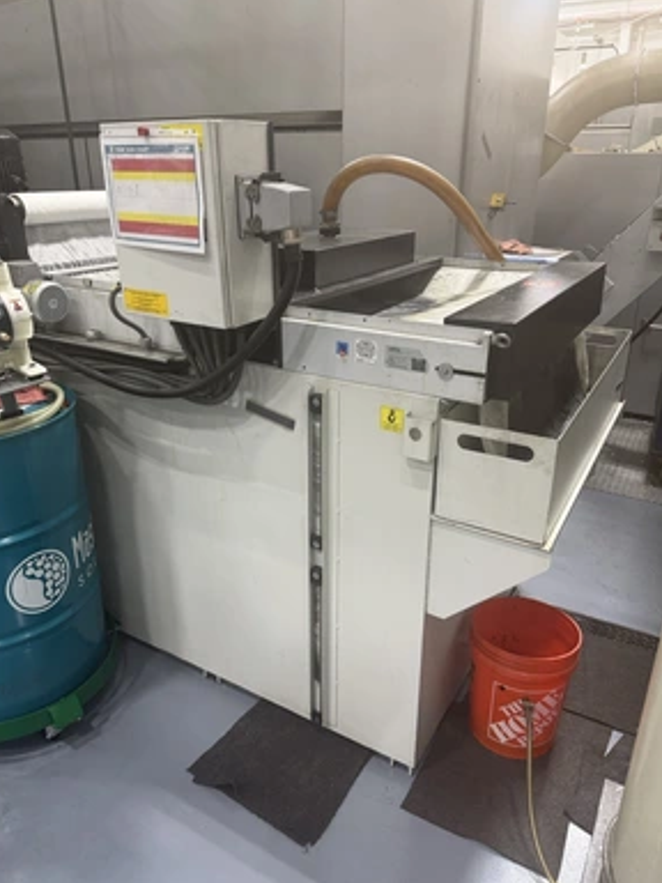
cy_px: 428
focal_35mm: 25
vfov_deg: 69.4
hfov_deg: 54.9
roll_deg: +0.7
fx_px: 637
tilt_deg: -20.4
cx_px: 331
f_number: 1.78
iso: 160
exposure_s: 1/121
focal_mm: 6.76
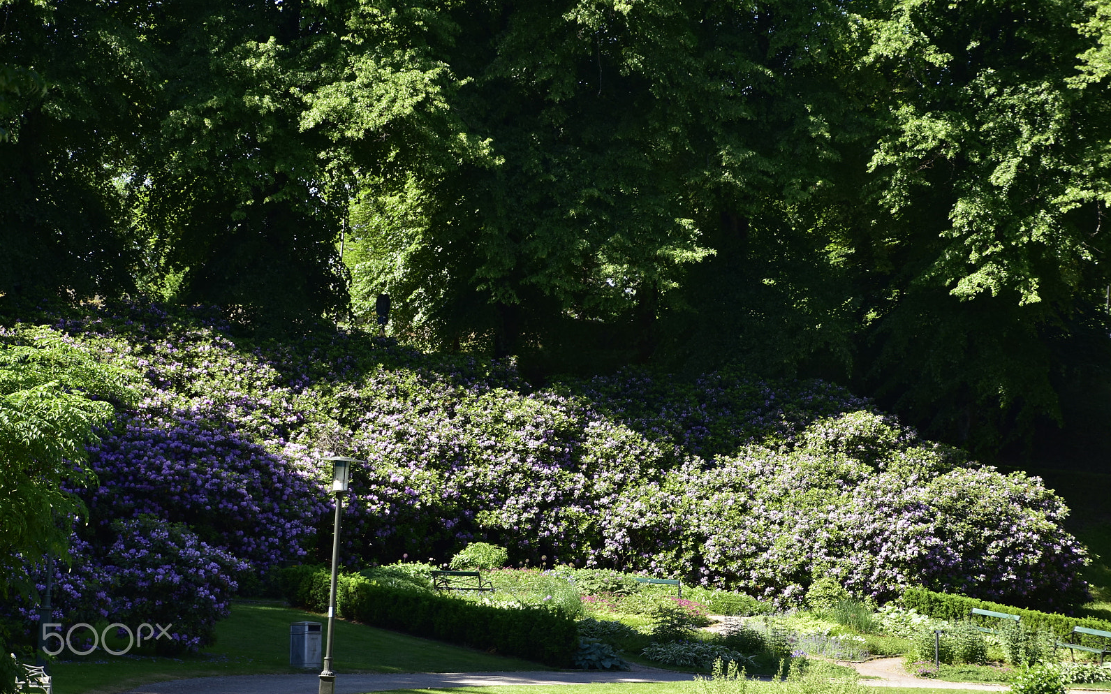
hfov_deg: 17.4
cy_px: 358
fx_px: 3633
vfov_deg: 10.9
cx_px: 557
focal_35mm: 120
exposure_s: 1/400
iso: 250
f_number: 5.3
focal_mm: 78
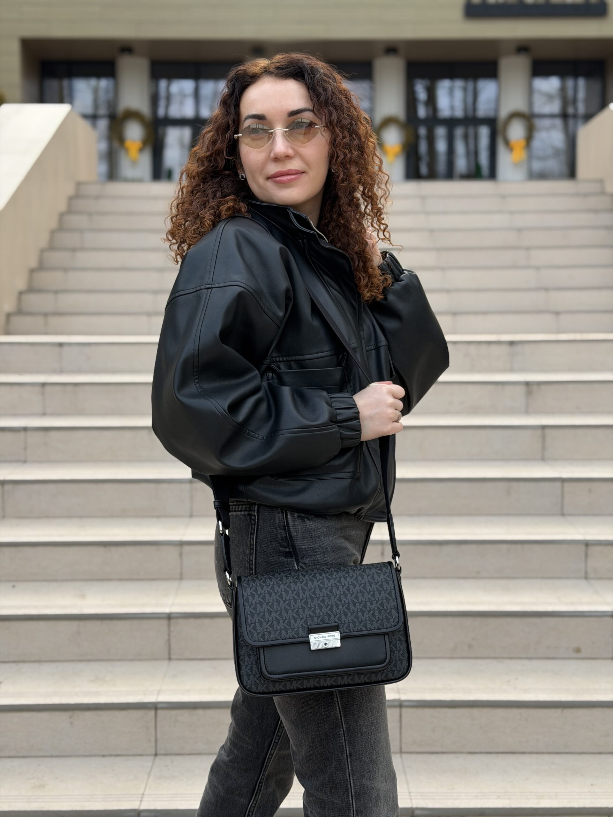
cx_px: 306
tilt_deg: -4.0
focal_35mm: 48
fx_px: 1133
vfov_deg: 39.7
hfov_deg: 30.3
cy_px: 408
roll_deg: +0.3
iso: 80
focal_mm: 6.76
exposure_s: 1/475
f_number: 1.78
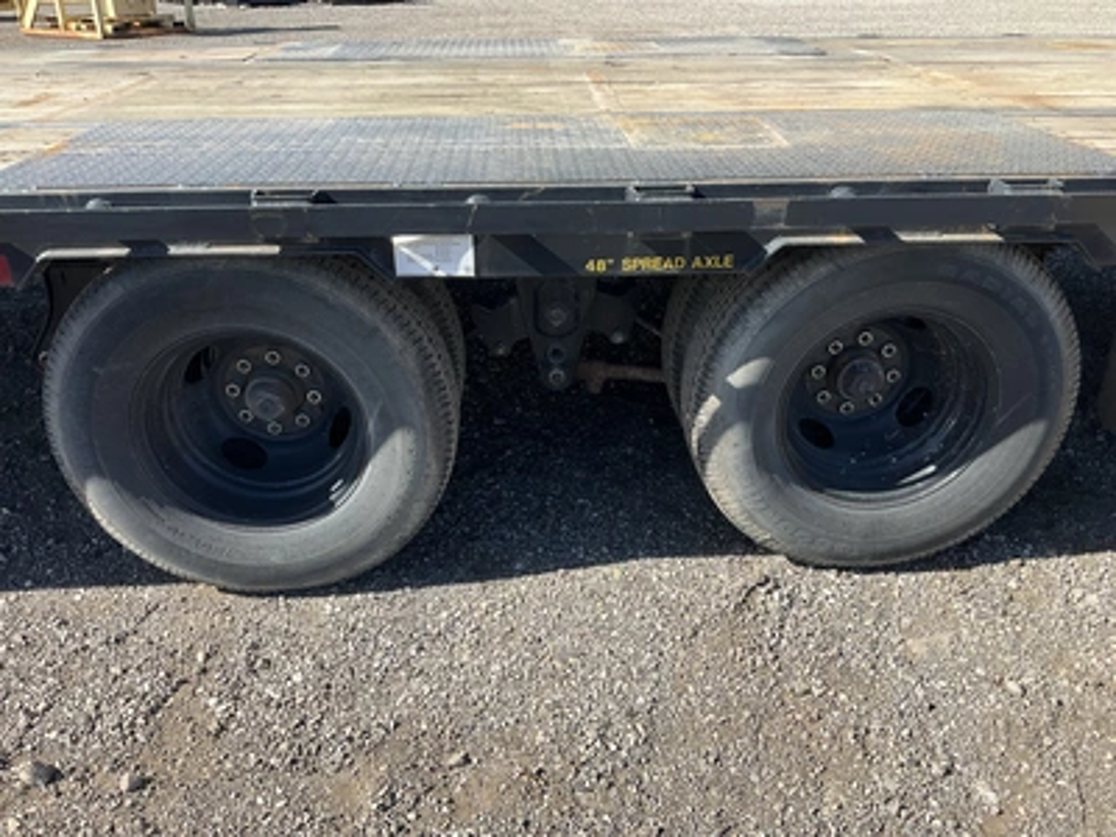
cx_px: 558
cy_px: 418
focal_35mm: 29
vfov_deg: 48.2
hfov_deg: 61.7
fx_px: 935
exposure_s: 1/739
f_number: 1.8
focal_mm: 3
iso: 25
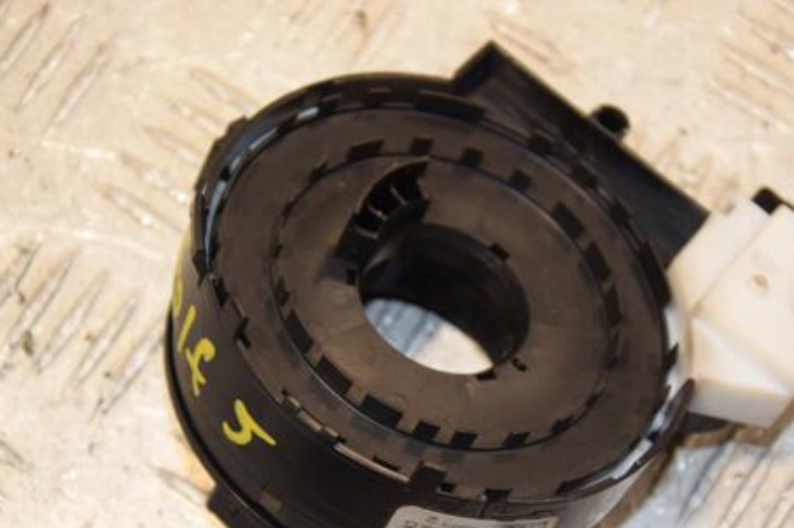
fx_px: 2711
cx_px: 434
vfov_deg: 11.1
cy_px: 334
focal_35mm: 123
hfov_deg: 16.7
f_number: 5.6
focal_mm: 62
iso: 400
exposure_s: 1/125
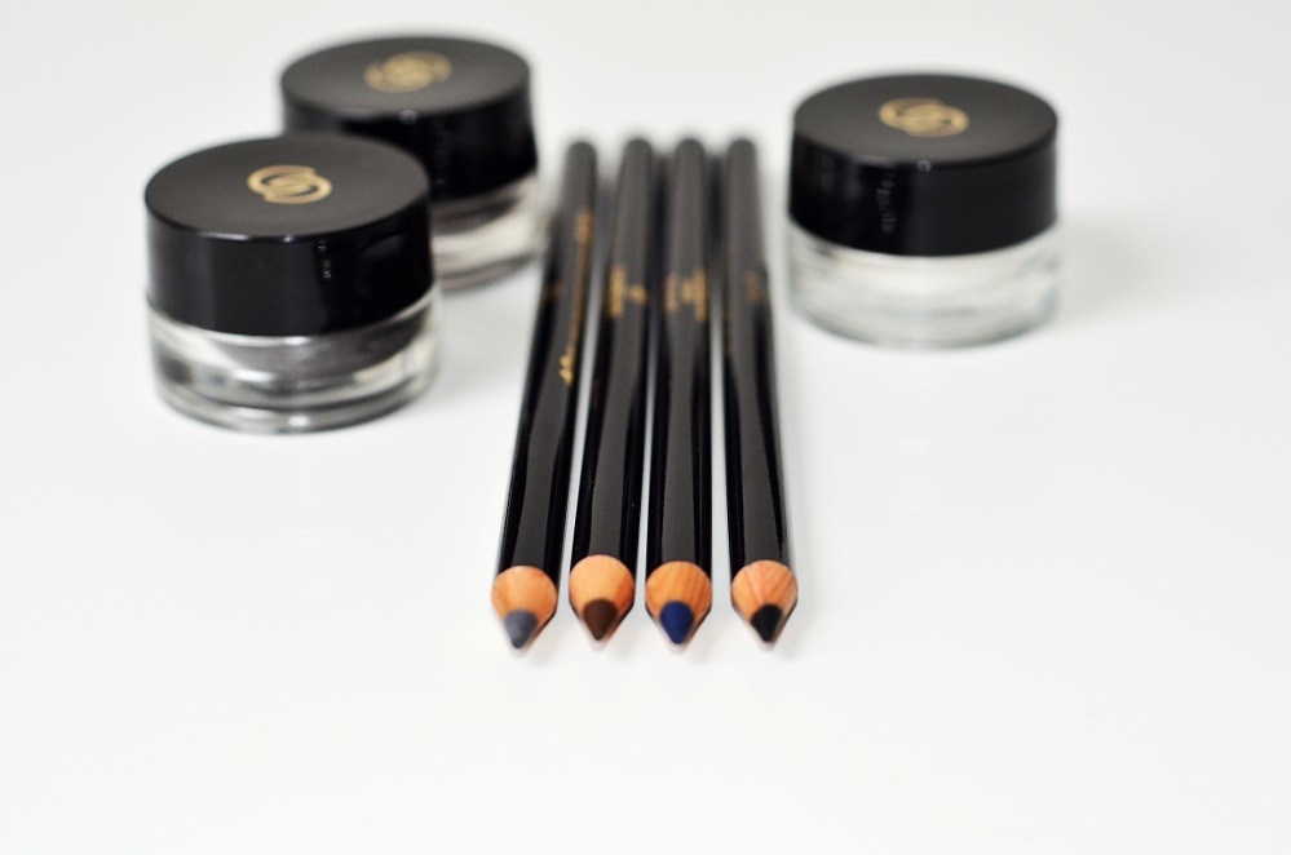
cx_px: 646
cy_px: 428
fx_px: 2684
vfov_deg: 18.1
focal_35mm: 75
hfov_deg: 27.0
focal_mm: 50
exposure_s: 1/200
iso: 400
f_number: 4
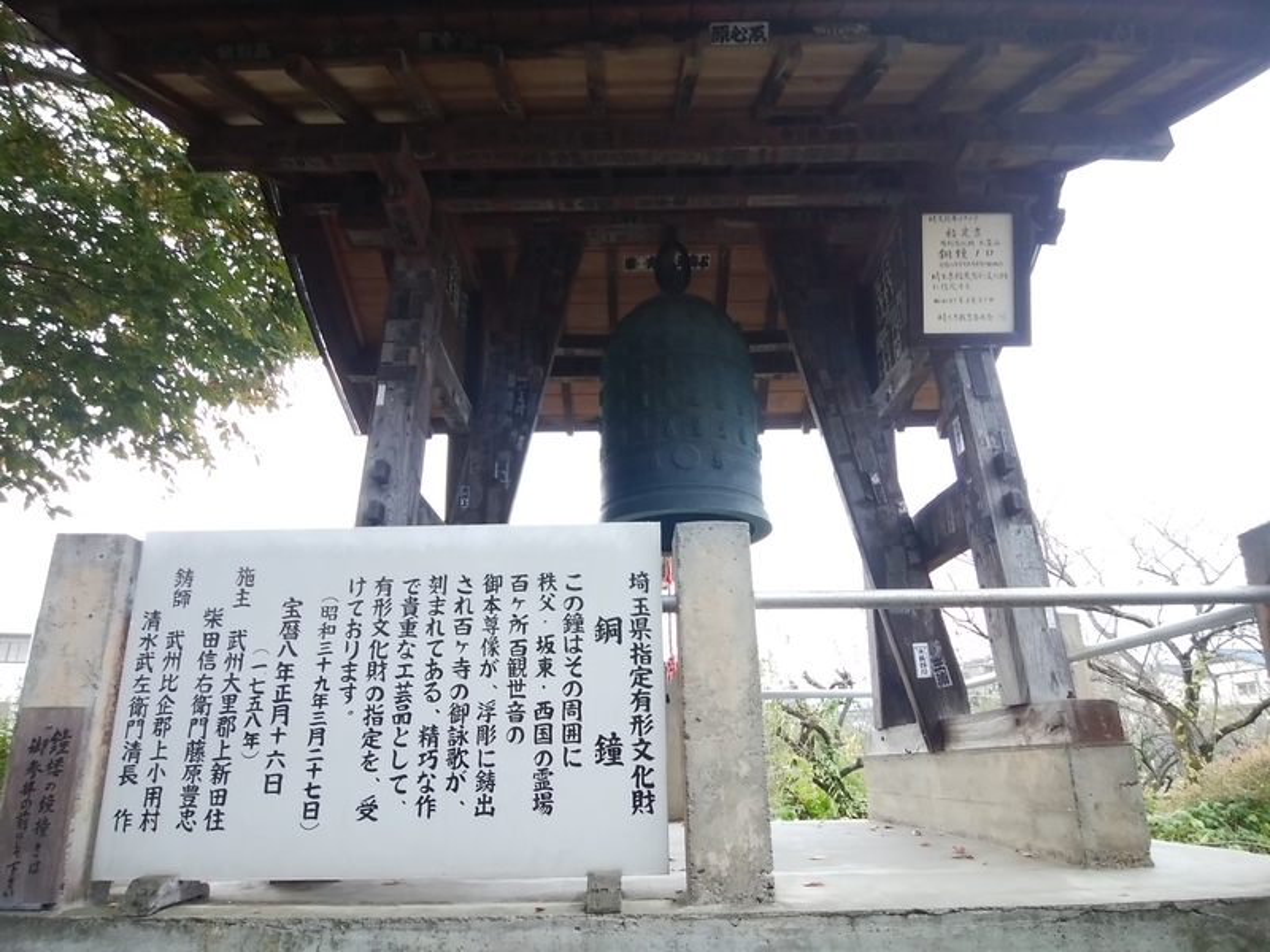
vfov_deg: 61.1
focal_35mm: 22
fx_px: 807
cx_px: 635
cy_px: 476
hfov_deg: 76.4
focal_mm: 3
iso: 100
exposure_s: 1/24
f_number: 2
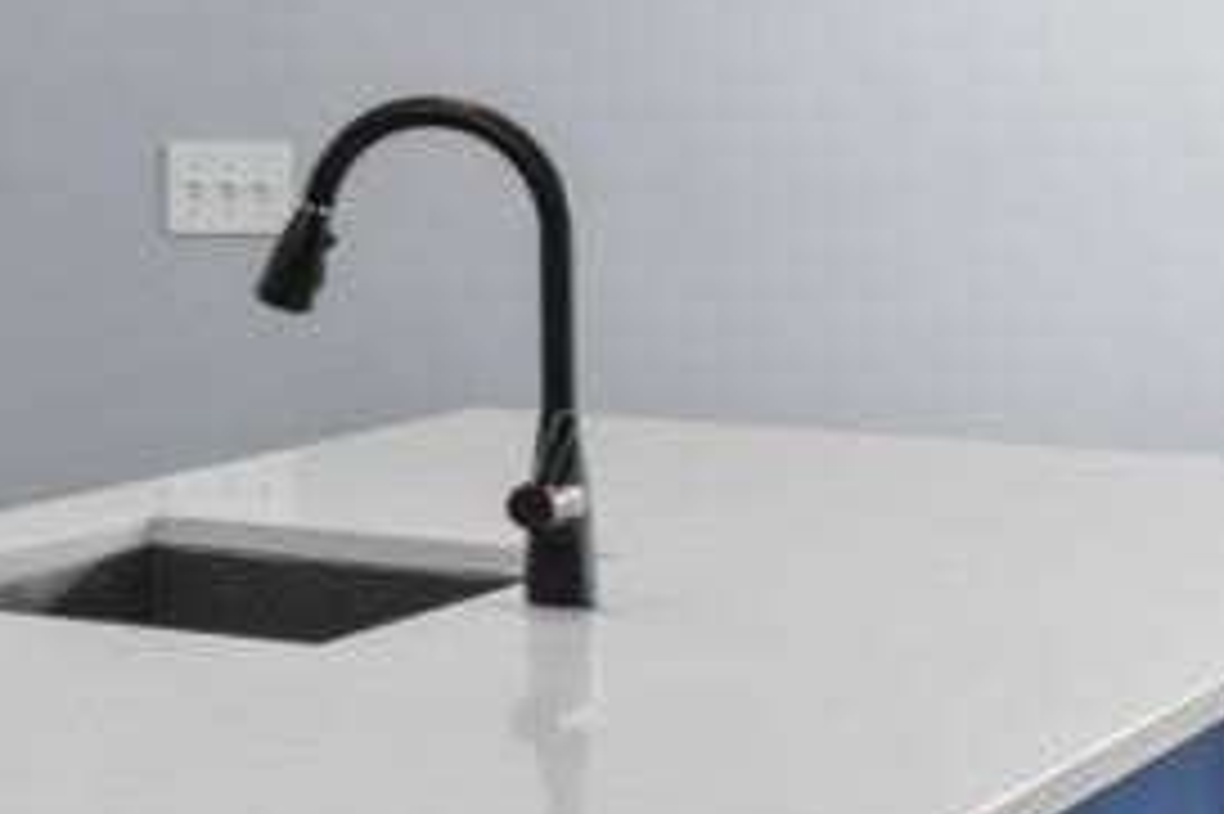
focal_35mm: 125
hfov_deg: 12.9
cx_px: -1652
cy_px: -112
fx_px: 4247
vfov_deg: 10.8
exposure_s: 1/3
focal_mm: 14
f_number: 5
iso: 100
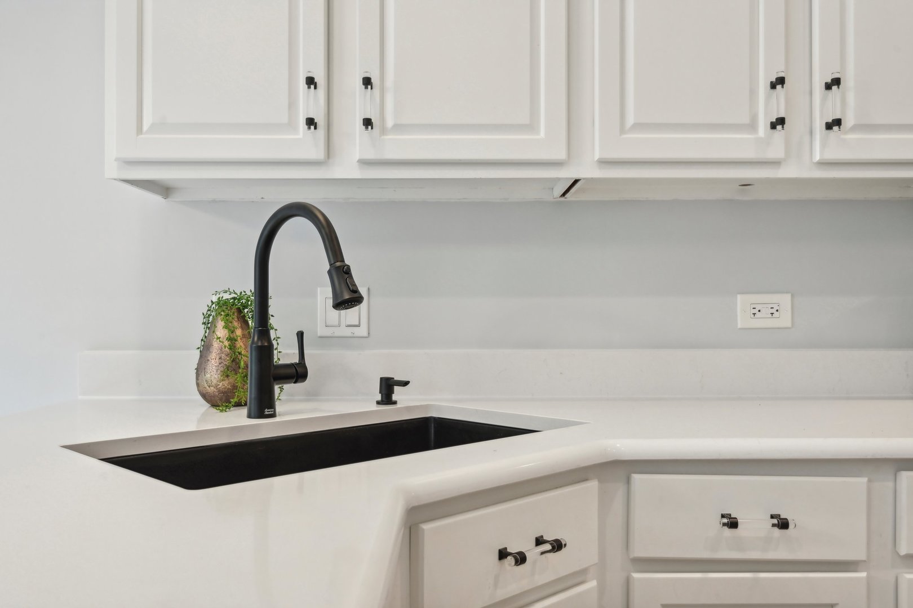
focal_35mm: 30
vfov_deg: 43.6
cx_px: 456
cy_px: 304
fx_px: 761
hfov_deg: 61.9
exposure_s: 1/30
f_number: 8
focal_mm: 30
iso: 800
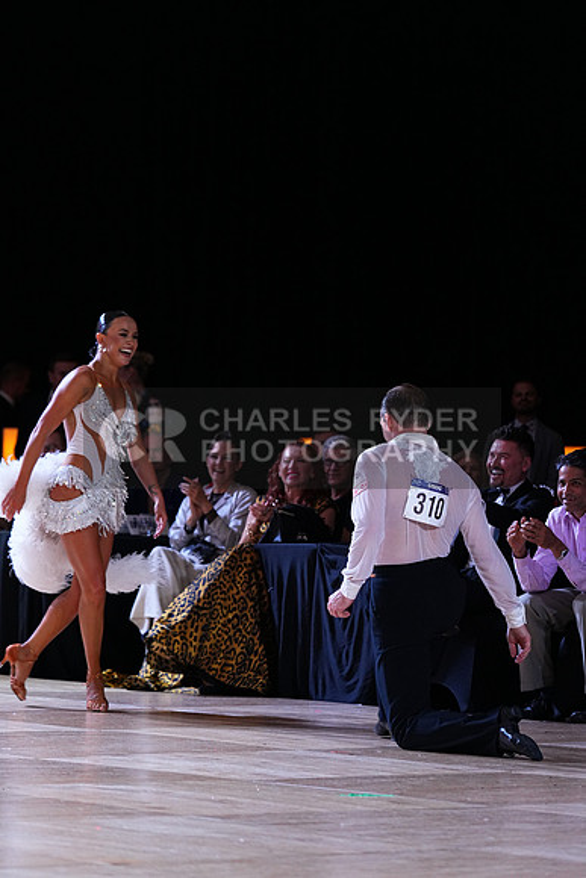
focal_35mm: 171
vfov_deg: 12.0
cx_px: 293
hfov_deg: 8.0
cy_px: 439
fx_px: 4172
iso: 2000
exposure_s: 1/500
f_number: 4
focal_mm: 171
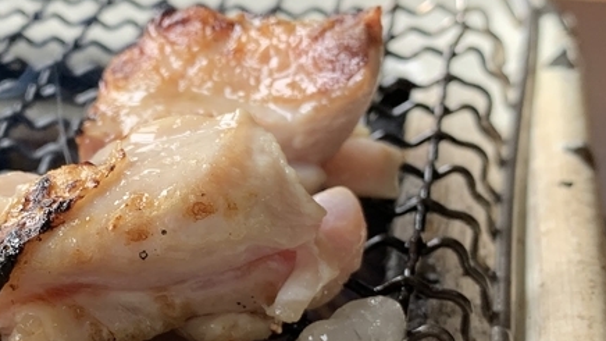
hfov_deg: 26.6
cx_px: 115
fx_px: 1253
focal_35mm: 78
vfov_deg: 15.3
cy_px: 302
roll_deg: +3.2
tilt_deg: -29.5
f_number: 1.8
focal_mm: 4.25
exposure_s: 1/121
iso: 50
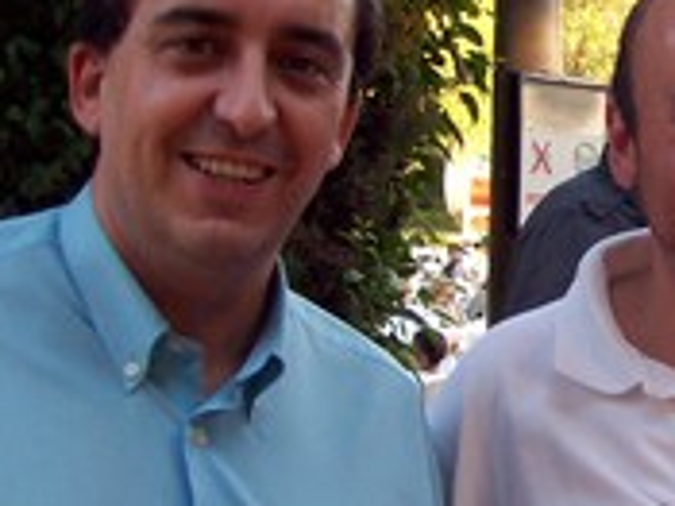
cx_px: 748
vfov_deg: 14.3
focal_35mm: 103
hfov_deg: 18.4
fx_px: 2007
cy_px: 191
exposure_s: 1/69.7
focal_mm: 6
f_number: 2.7
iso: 80
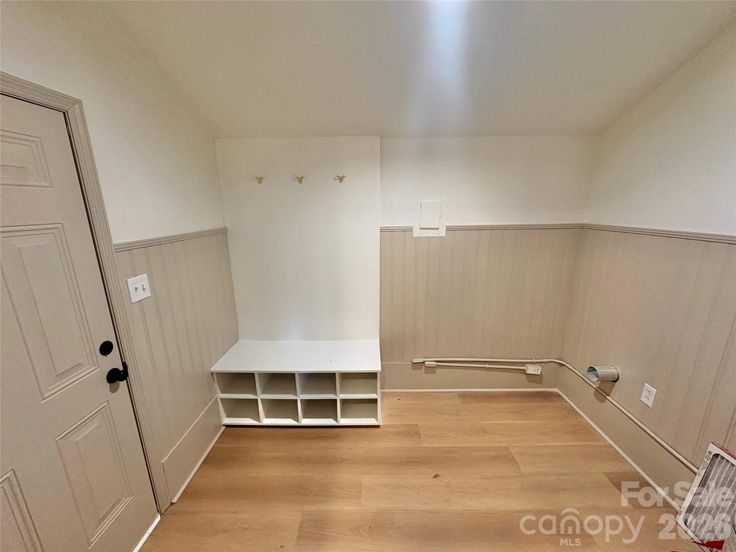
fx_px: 298
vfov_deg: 85.7
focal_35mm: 14
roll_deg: +1.0
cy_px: 276
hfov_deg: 102.1
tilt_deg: -13.7
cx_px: 368
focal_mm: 2.22
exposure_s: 1/60
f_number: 2.2
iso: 250
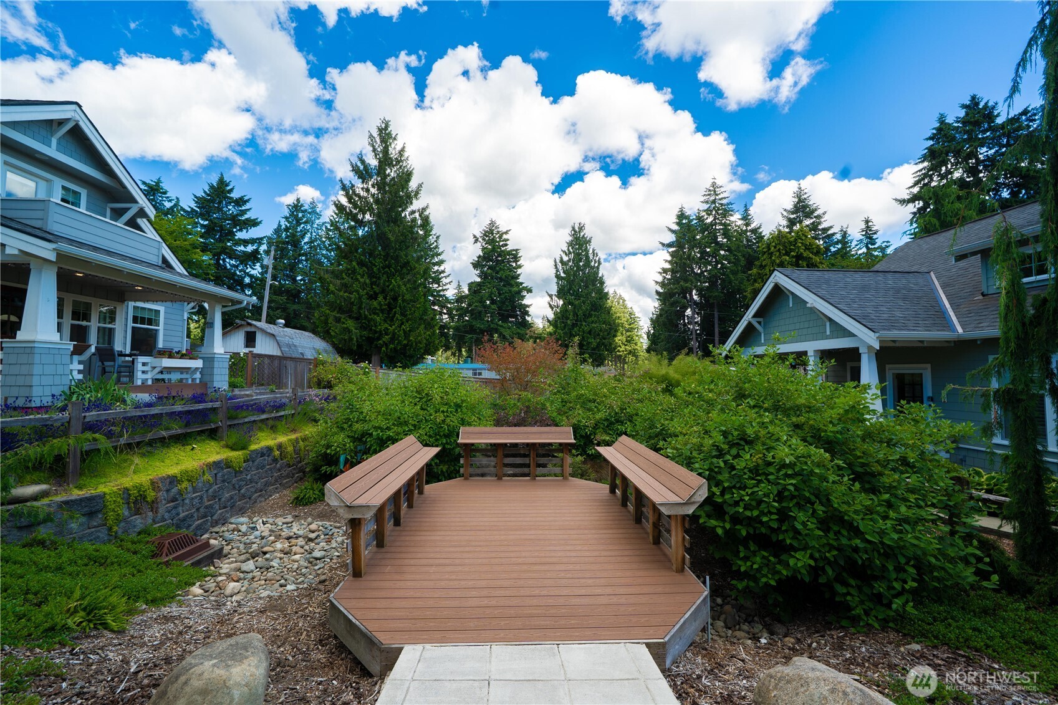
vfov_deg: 85.4
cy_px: 352
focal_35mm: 13
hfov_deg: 108.3
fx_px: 382
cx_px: 529
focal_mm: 13
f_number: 8
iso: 100
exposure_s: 1/100
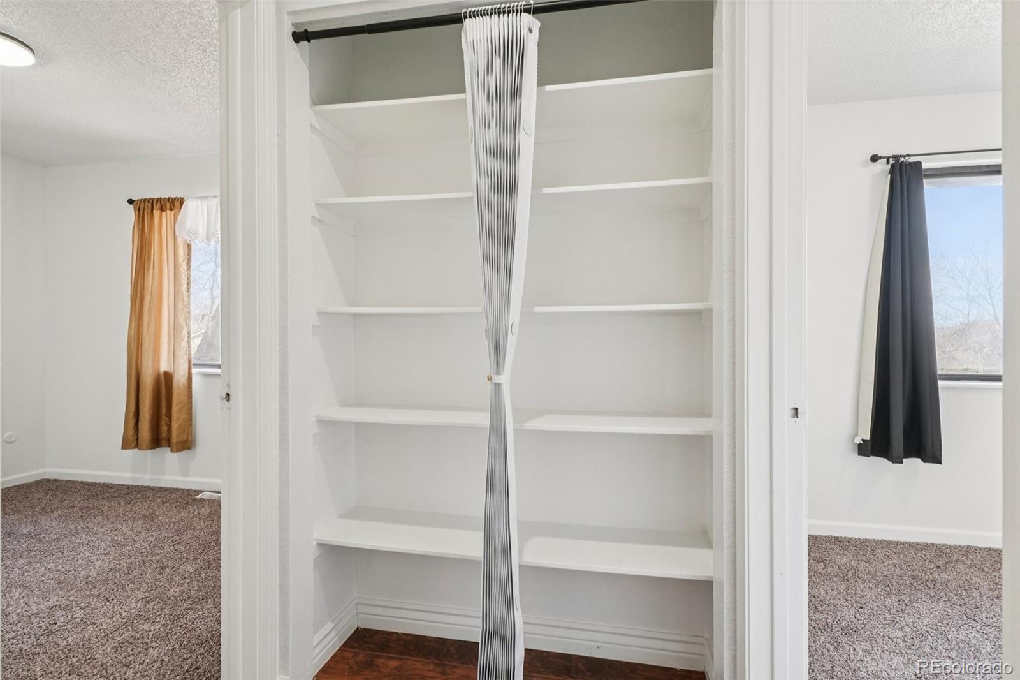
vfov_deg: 72.0
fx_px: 467
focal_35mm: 16
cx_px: 510
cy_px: 340
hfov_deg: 95.0
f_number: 8
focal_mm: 11
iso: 320
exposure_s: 1/30
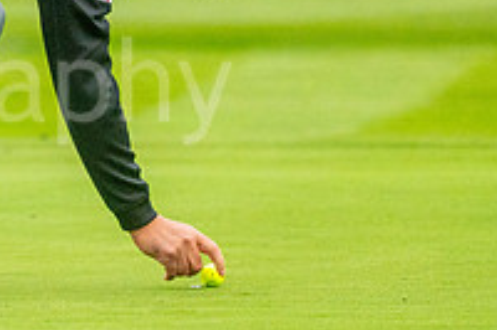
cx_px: -82
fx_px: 18015
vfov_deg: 1.1
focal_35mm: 1306
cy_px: -35
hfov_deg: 1.6
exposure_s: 1/2000
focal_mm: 300
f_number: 4
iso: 800
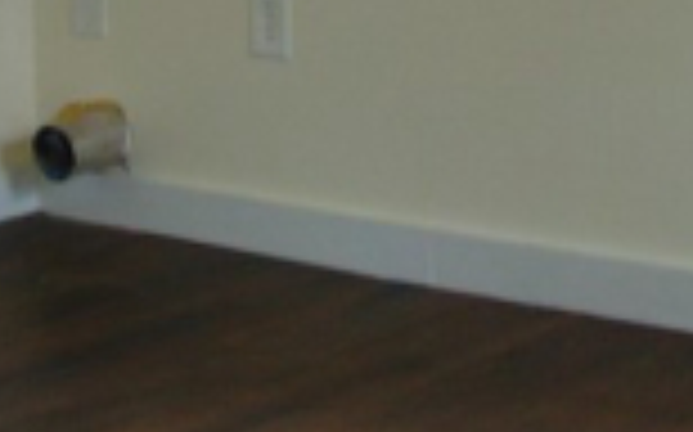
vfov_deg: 11.2
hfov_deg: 18.0
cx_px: 187
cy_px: -9
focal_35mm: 115
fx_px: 2170
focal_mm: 4.5
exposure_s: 1/50
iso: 80
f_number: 3
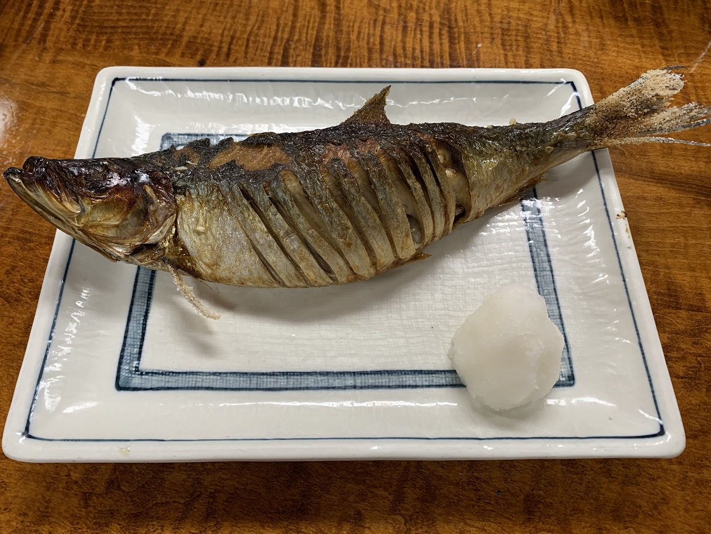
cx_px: 356
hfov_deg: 67.3
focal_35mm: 26
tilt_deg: -63.9
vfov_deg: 53.1
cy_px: 267
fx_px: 534
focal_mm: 4.25
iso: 125
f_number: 1.8
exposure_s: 1/50
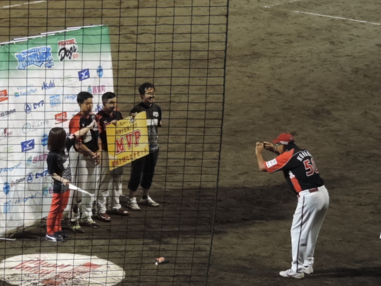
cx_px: 165
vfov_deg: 8.6
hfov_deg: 11.4
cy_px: 160
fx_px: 1904
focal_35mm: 173
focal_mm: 25.8
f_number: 4.4
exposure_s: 1/80
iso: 800
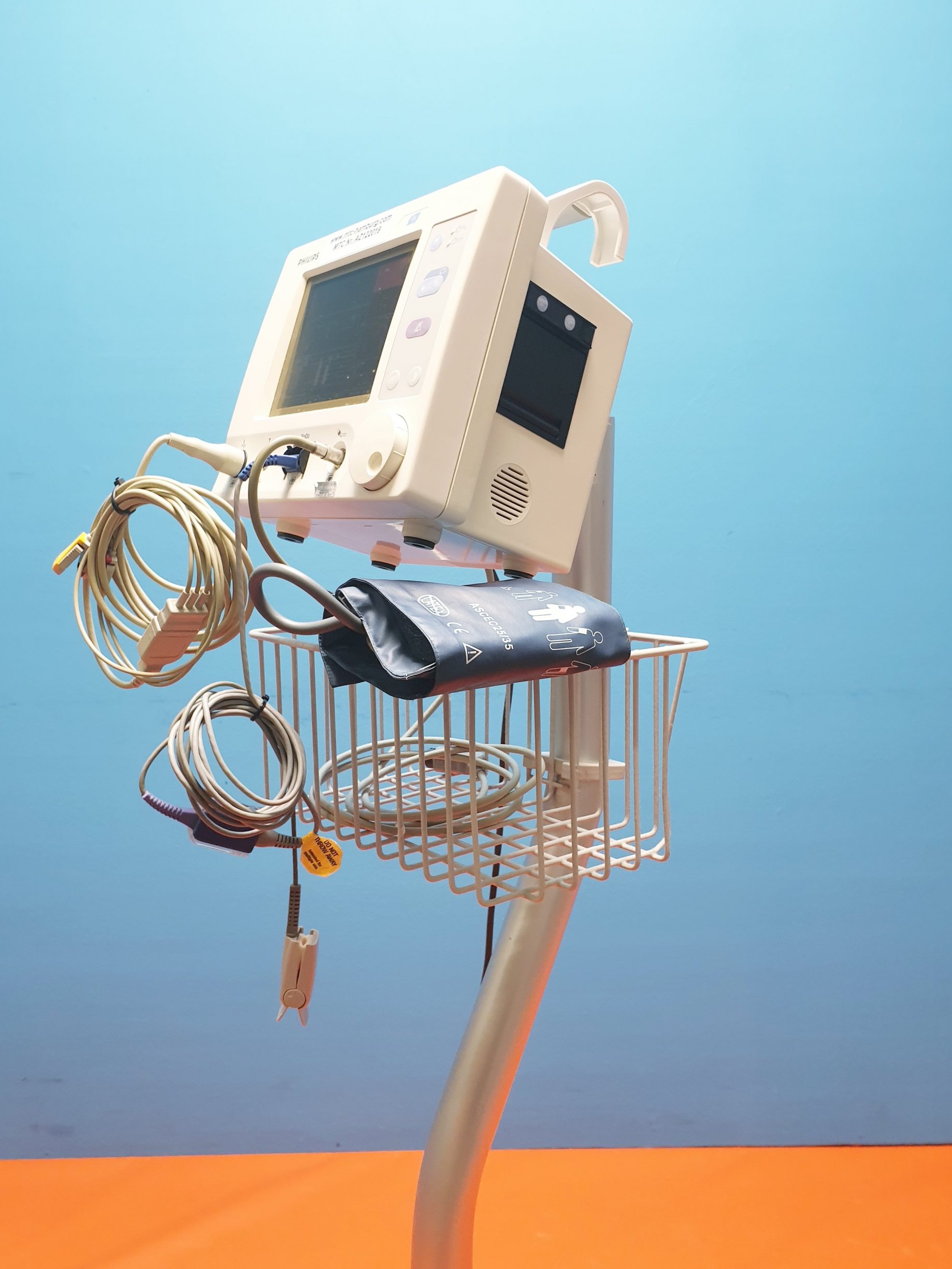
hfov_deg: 51.4
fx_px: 990
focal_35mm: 27
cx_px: 463
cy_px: 614
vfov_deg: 65.3
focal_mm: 4.3
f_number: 2.4
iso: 160
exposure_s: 1/50
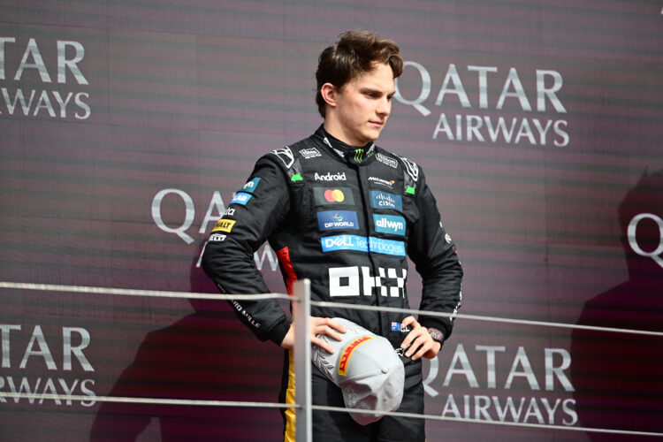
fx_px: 7366
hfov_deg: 5.2
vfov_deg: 3.4
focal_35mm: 400
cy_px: 221
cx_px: 332
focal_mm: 400
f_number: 2.8
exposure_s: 1/2000
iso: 160
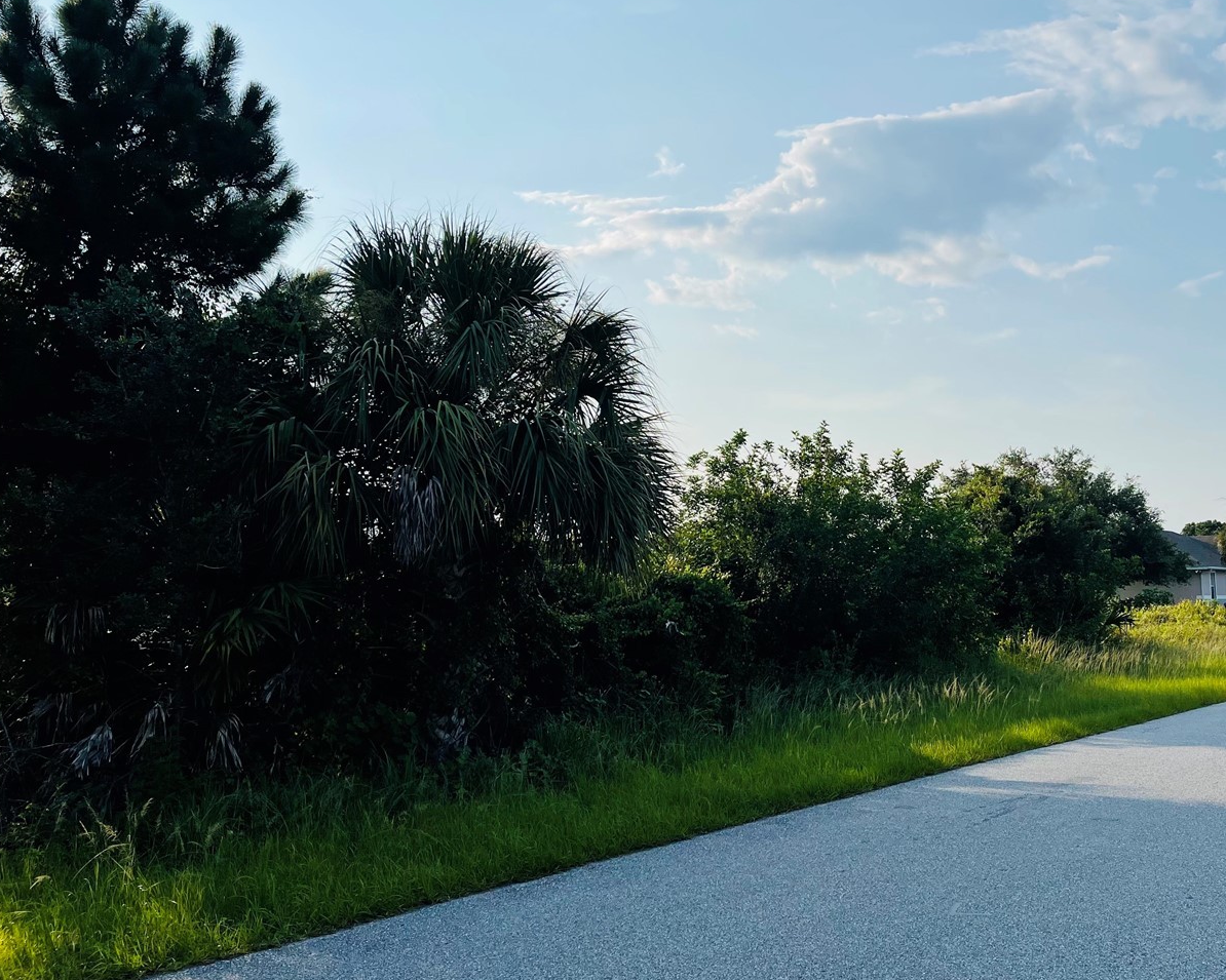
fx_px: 1234
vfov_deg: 43.3
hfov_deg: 52.0
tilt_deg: +6.7
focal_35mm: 34
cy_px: 453
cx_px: 807
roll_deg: +1.0
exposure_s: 1/6579
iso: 32
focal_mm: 5.1
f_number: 1.6
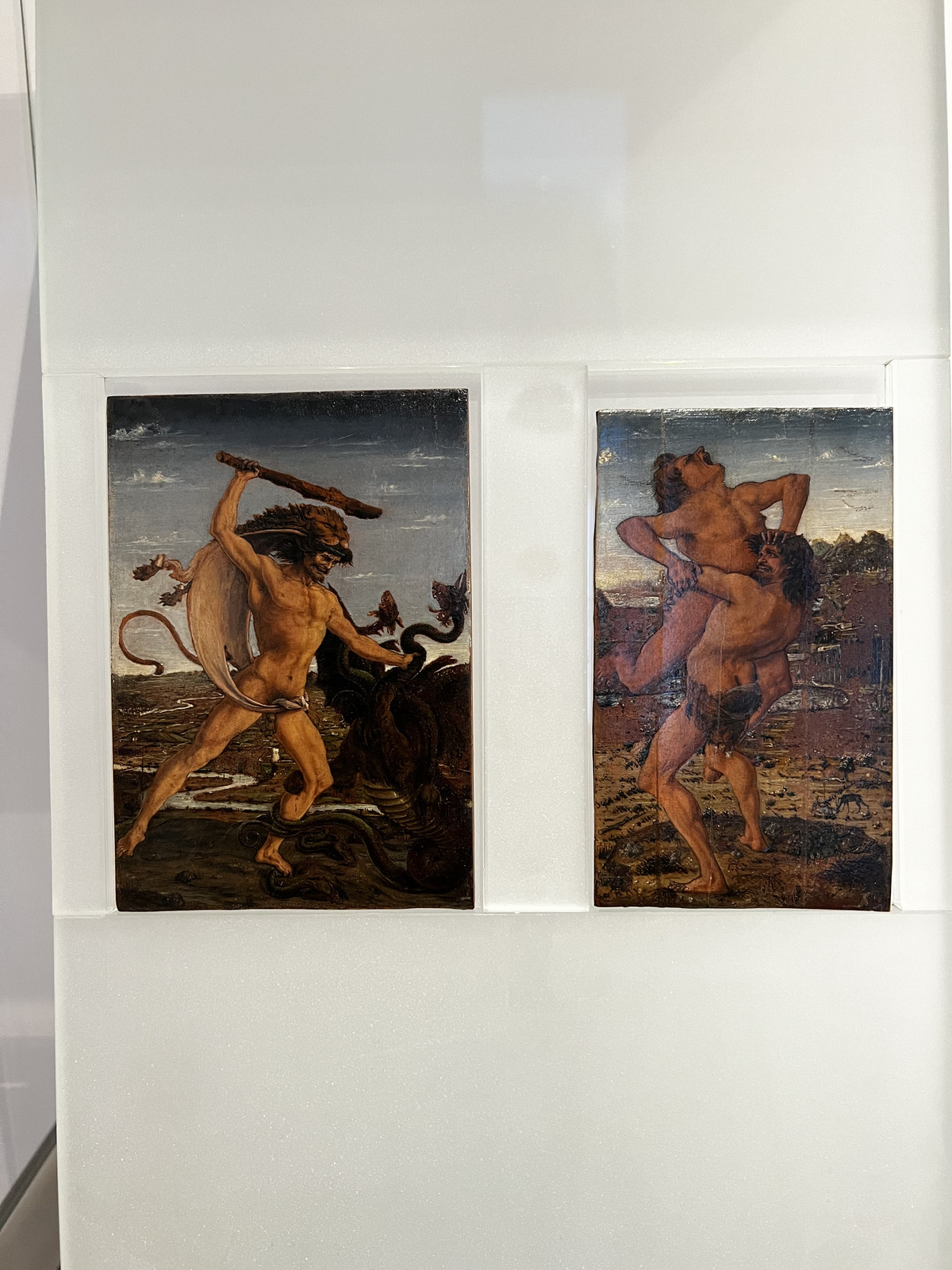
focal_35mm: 26
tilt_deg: -10.5
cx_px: 476
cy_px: 635
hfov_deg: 53.1
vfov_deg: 67.3
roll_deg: +0.6
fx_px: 953
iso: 200
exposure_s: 1/50
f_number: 1.5
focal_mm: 5.7
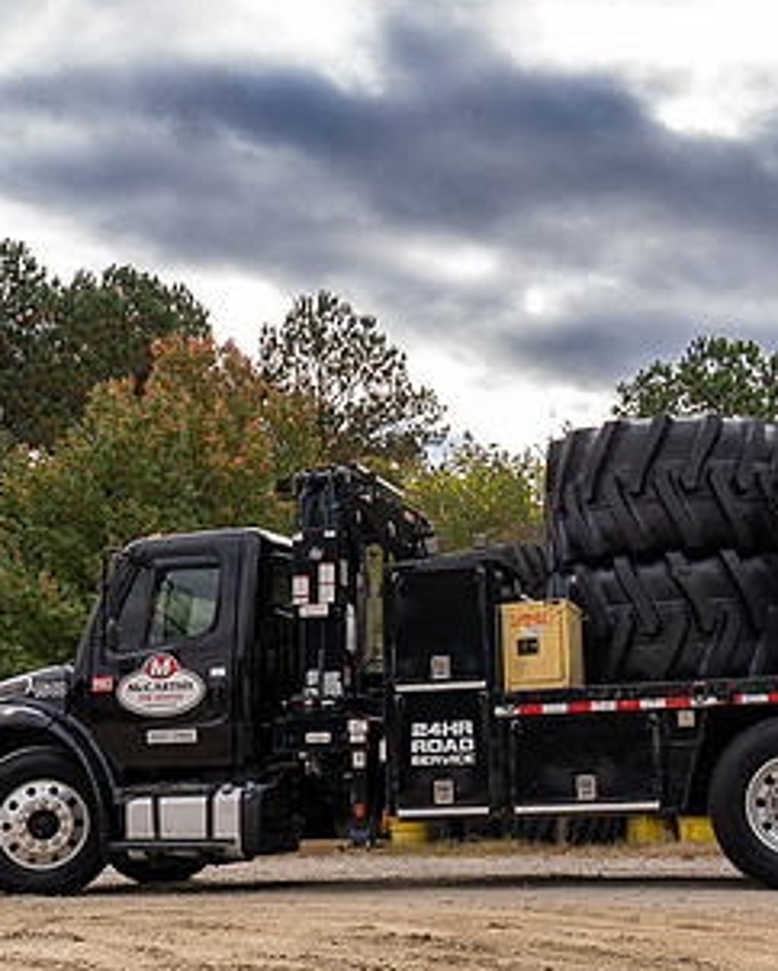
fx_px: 1553
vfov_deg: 34.6
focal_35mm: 54
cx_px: 492
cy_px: 577
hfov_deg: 28.0
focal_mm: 30
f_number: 5.6
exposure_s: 1/125
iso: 100
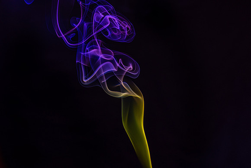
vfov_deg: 19.5
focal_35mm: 70
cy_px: 84
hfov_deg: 28.8
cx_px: 126
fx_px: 488
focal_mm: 70
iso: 100
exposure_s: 1/200
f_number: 8
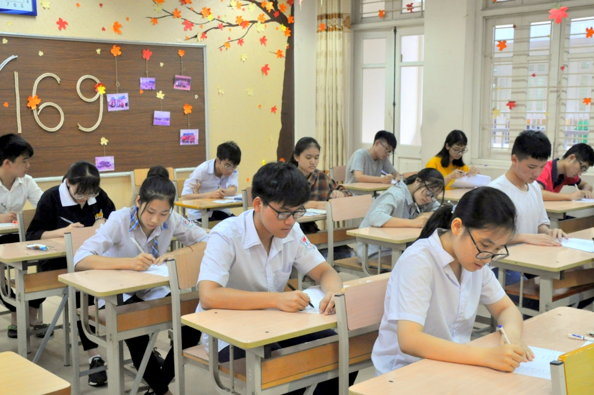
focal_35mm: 45
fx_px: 742
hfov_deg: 43.7
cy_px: 198
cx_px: 297
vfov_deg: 29.8
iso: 1600
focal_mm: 30
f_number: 4.2
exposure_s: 1/50
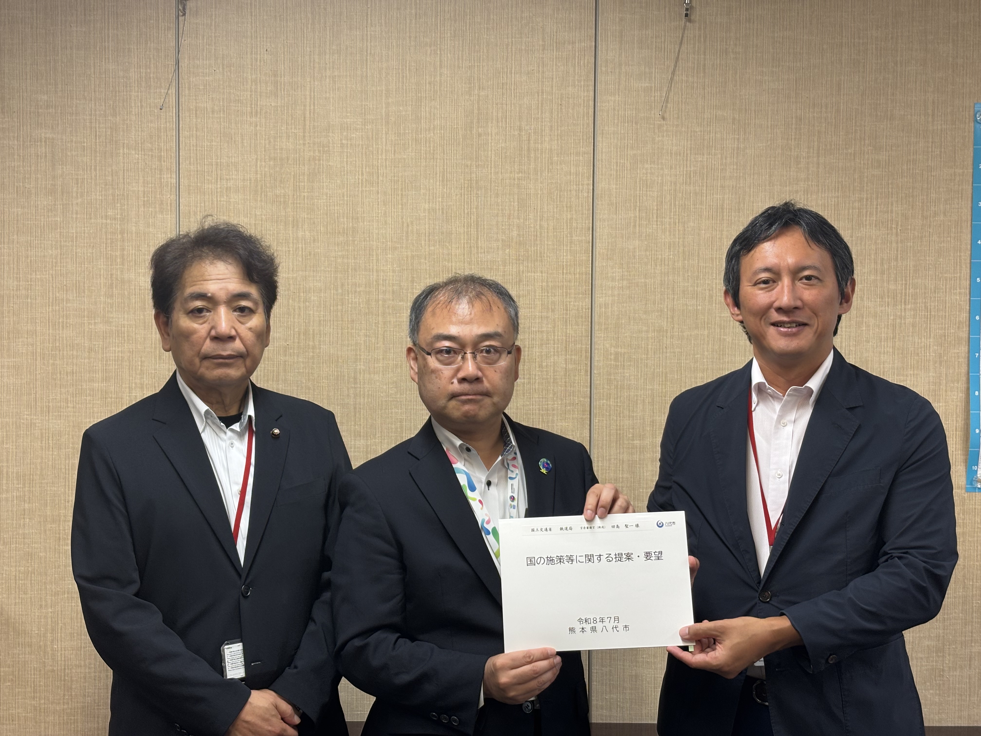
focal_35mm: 52
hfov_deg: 36.8
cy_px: 368
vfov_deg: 28.0
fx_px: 1474
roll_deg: -0.7
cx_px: 490
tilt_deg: -2.1
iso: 50
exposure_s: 1/50
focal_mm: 5.96
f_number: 1.6
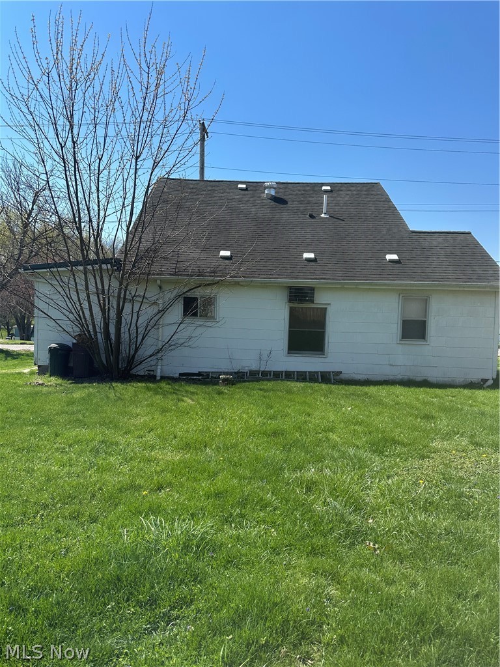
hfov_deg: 56.8
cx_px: 250
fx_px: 462
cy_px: 334
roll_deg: -2.7
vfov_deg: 71.6
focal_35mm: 24
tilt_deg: -1.3
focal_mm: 6.86
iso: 80
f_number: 1.78
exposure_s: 1/3472
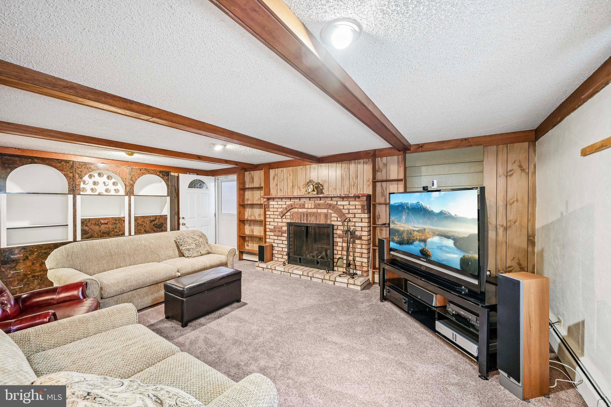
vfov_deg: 81.2
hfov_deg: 104.3
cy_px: 204
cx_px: 306
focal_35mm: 14
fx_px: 238
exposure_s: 1
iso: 400
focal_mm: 14
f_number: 8
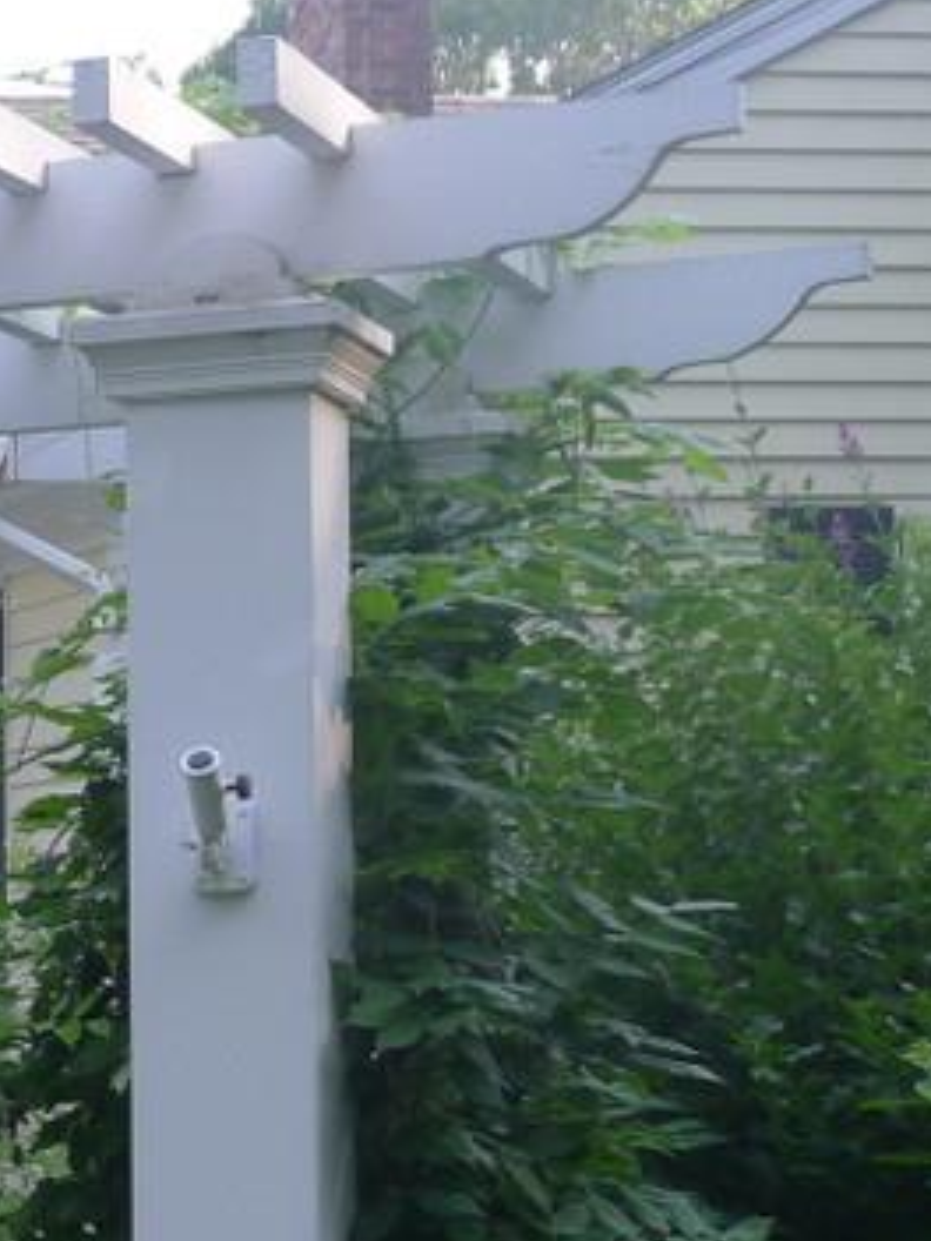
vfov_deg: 19.8
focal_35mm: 98
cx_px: -571
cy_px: 1007
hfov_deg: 13.9
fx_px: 3514
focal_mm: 7.5
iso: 80
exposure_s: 1/125
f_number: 3.2
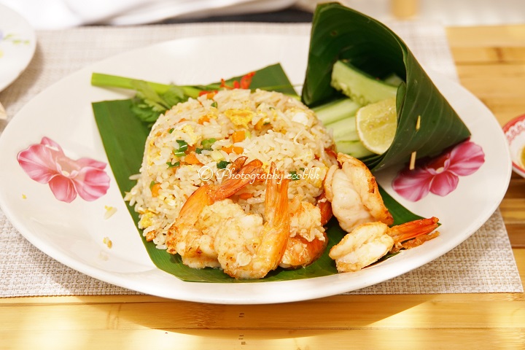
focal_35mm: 82
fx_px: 1196
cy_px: 175
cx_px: 262
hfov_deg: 24.8
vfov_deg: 16.7
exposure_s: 1/320
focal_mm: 55
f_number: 5.6
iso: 640
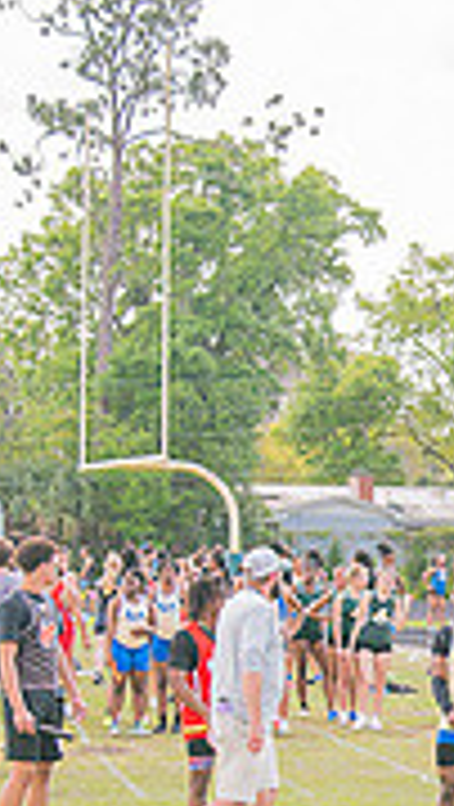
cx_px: 512
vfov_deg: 16.5
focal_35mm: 129
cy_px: 612
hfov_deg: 9.3
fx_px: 2754
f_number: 4
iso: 200
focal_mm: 38
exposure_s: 1/200
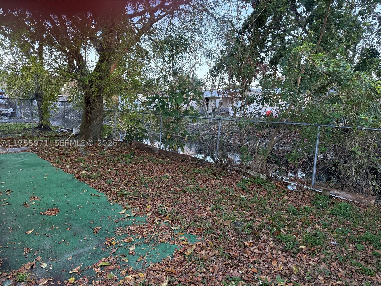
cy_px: 143
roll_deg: -1.8
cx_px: 190
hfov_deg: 71.6
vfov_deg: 56.8
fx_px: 264
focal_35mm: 24
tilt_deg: -8.8
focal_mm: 6.76
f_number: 1.78
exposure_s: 1/180
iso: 200
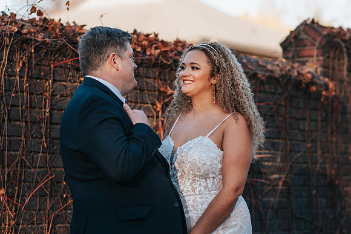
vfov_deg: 9.5
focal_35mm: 144
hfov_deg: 14.3
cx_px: 198
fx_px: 1403
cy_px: 127
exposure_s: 1/320
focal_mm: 85
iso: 100
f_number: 2.8
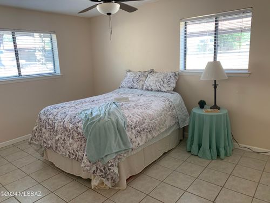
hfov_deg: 67.3
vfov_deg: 53.1
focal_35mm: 26
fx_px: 203
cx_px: 135
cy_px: 102
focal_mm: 4.25
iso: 100
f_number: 1.8
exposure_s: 1/74
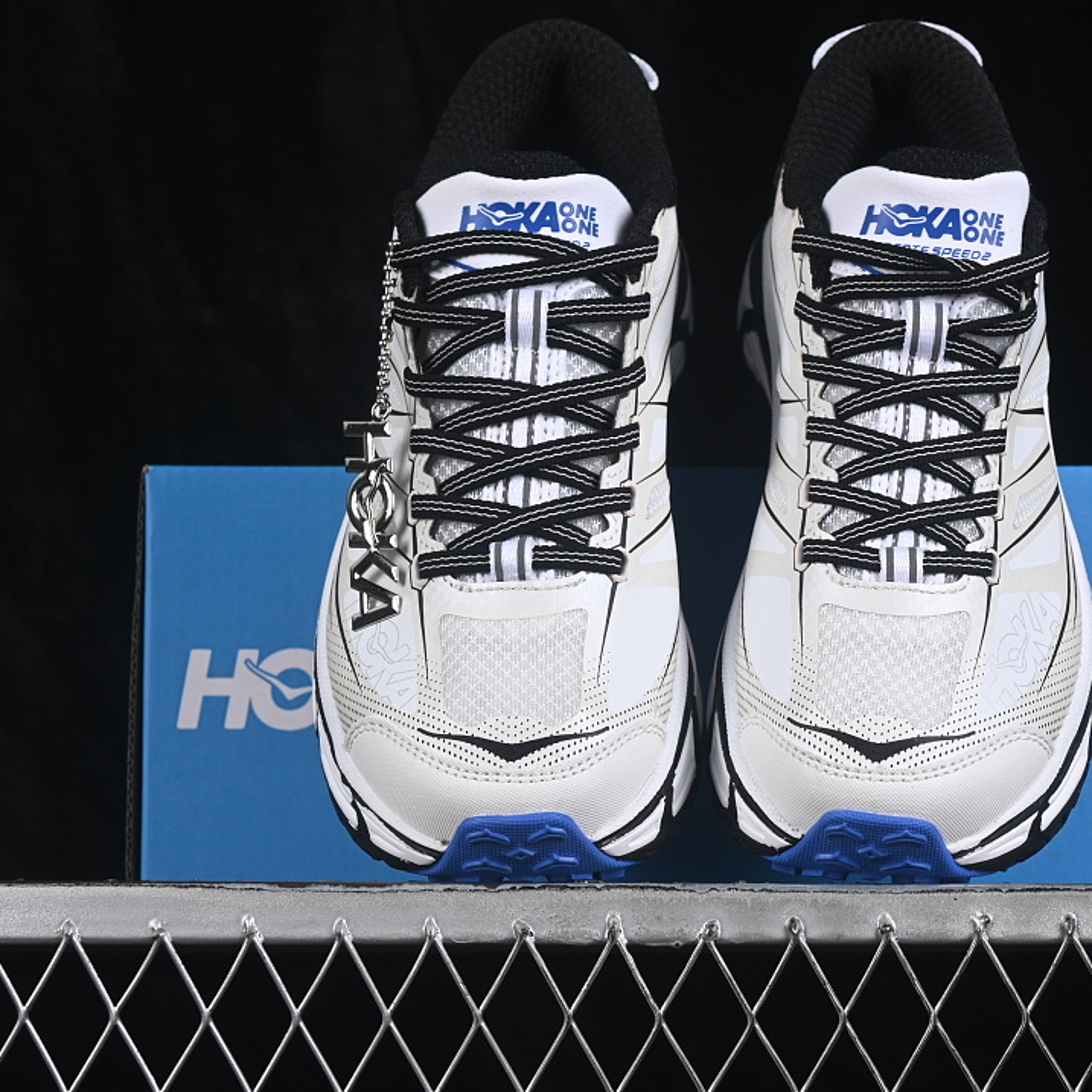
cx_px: 704
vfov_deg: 18.1
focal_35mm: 96
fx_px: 3426
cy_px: 545
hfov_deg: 18.1
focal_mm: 50
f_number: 8
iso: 160
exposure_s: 1/80
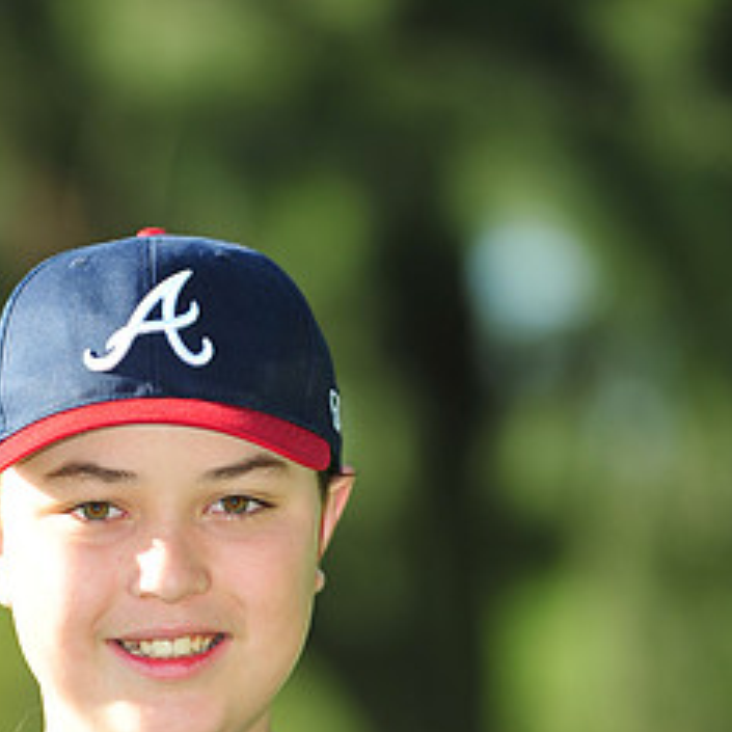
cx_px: 168
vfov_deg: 4.2
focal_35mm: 420
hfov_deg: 4.2
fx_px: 10048
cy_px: 875
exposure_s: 1/500
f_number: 4.5
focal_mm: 200
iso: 200
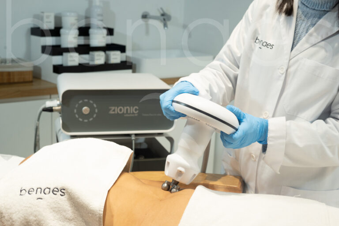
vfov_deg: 27.0
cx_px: 170
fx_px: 471
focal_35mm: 50
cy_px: 113
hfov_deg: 39.6
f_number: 1.8
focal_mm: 50
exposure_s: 1/125
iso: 200
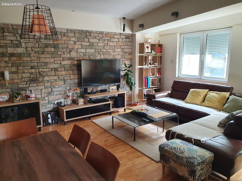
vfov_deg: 53.1
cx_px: 121
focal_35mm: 26
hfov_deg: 67.3
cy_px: 90
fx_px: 182
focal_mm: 4.32
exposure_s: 1/50
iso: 320
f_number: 2.4
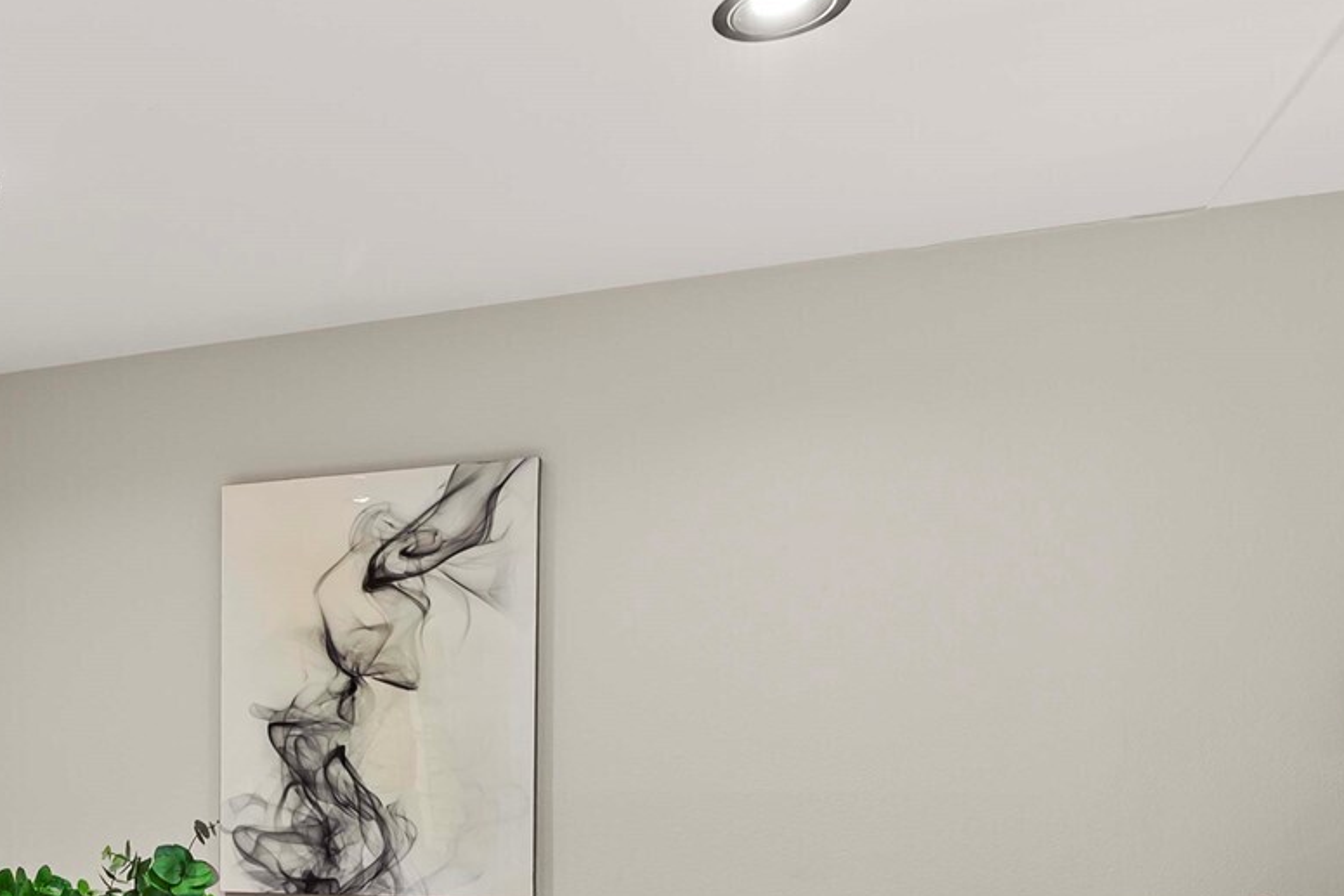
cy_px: 816
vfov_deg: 35.5
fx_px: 1307
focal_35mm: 35
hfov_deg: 48.3
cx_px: 115
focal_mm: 16
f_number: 7.1
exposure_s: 1/6
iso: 1000
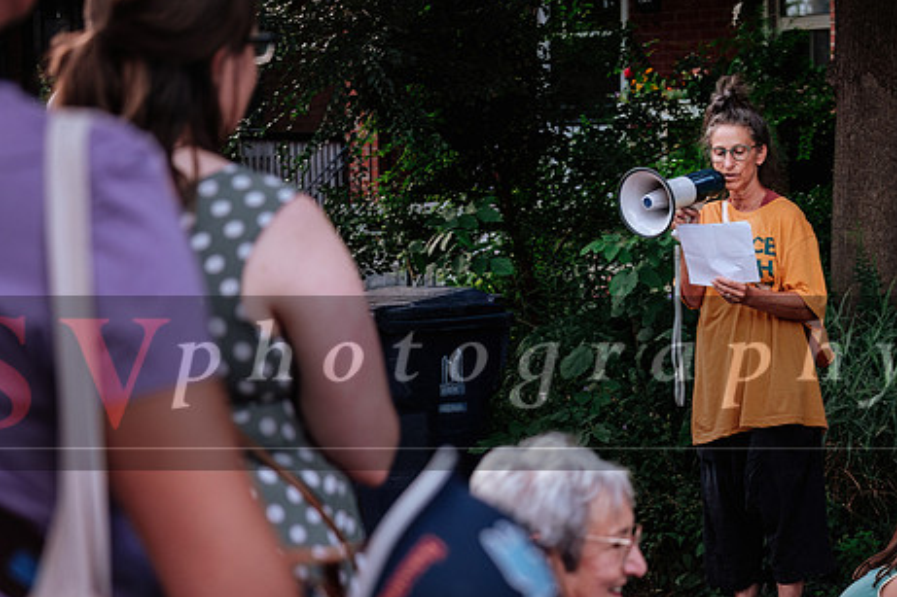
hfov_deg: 20.0
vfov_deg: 13.4
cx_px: 518
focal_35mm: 102
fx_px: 2540
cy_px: 370
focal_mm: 54.1
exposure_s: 1/160
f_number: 2.8
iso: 400
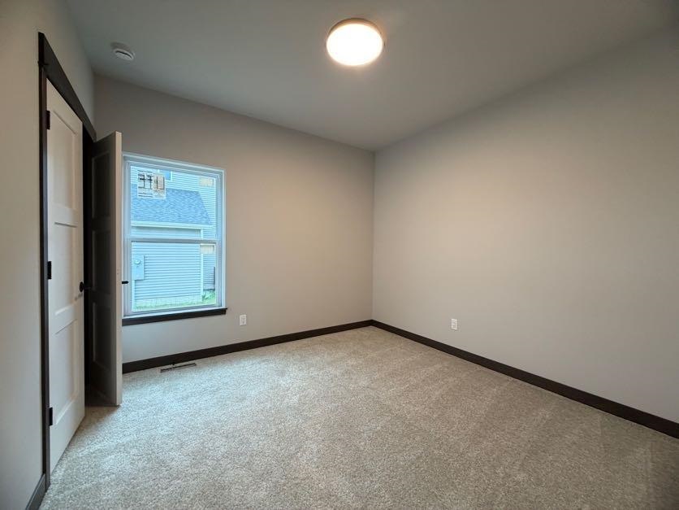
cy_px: 255
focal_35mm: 14
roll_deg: -0.4
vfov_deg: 85.7
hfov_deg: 102.1
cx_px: 340
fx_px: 275
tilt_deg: -1.8
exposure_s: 1/60
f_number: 2.2
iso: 200
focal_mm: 2.22
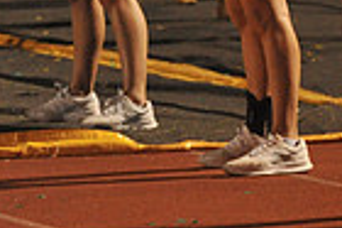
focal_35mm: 642
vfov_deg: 2.1
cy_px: -54
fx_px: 6092
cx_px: 640
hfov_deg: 3.2
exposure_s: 1/200
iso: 5000
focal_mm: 155
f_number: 5.6
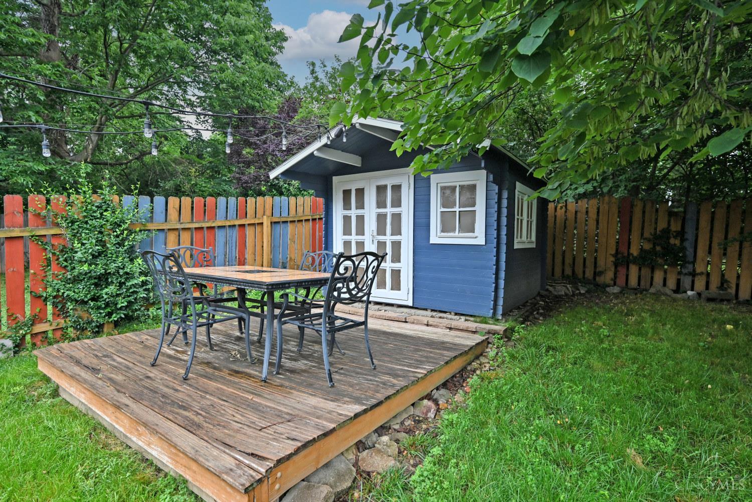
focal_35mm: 17
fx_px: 355
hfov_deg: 93.3
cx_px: 376
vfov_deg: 70.4
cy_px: 251
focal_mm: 17
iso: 400
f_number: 4
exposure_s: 1/250
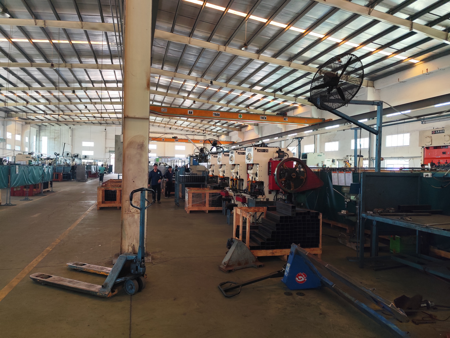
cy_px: 169
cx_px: 225
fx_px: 299
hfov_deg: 73.9
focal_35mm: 23
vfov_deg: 58.9
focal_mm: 6.14
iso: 250
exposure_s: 1/100
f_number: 1.65
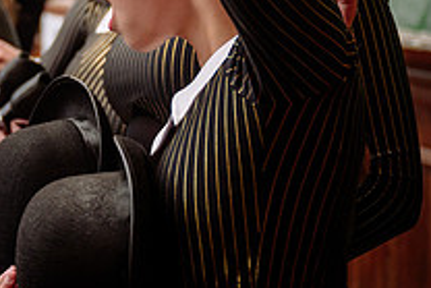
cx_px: 33
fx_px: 1749
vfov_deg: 9.4
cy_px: 31
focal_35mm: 146
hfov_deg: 13.9
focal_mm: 46
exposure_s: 1/160
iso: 500
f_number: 2.8
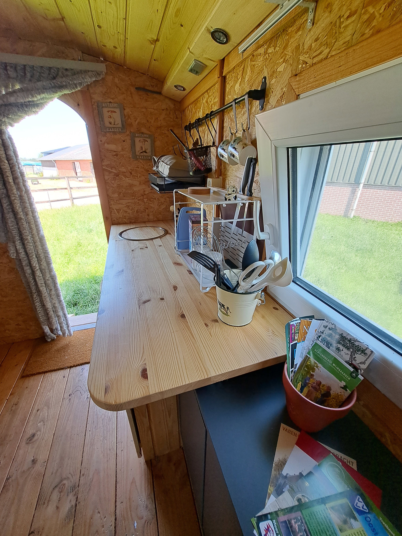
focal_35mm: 13
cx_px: 201
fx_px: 201
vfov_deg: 106.2
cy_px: 268
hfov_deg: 89.9
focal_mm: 1.74
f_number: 2.2
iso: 50
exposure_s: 1/100
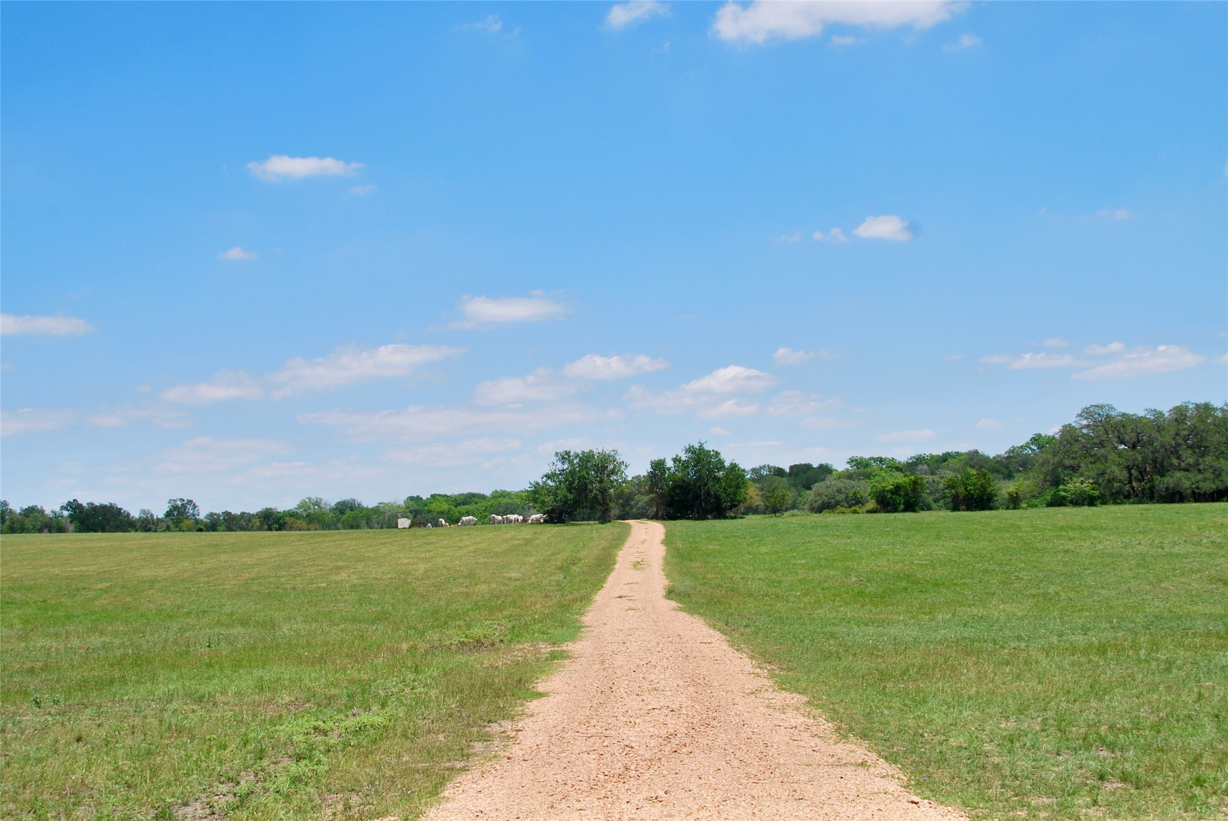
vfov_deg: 30.9
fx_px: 1485
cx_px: 614
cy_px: 410
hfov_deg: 44.9
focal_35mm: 44
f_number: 8
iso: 100
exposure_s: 1/250
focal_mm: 29
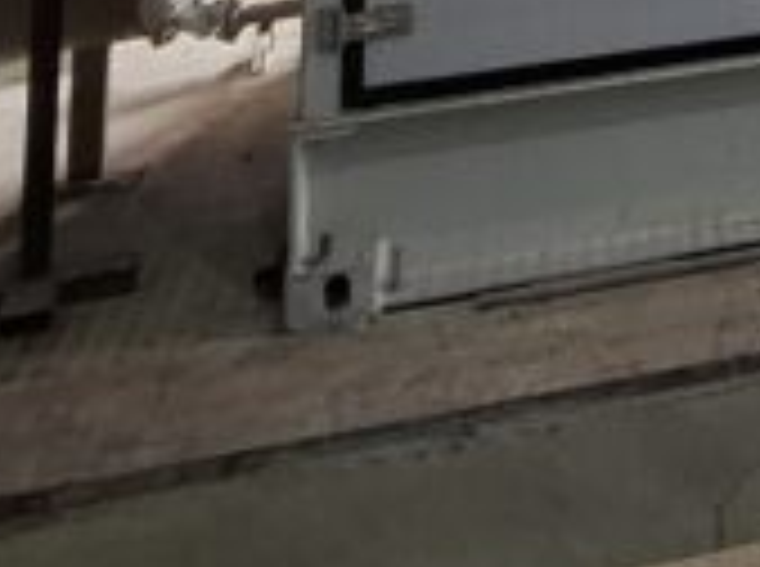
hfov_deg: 20.3
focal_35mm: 79
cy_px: -684
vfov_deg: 14.3
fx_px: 1731
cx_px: 1223
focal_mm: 1.74
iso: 125
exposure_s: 1/50
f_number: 2.2
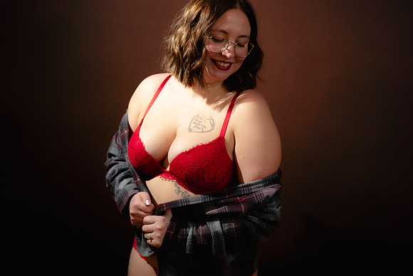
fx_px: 546
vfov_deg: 28.3
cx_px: 208
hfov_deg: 41.4
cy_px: 128
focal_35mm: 48
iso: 100
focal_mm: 35
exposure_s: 1/160
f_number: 2
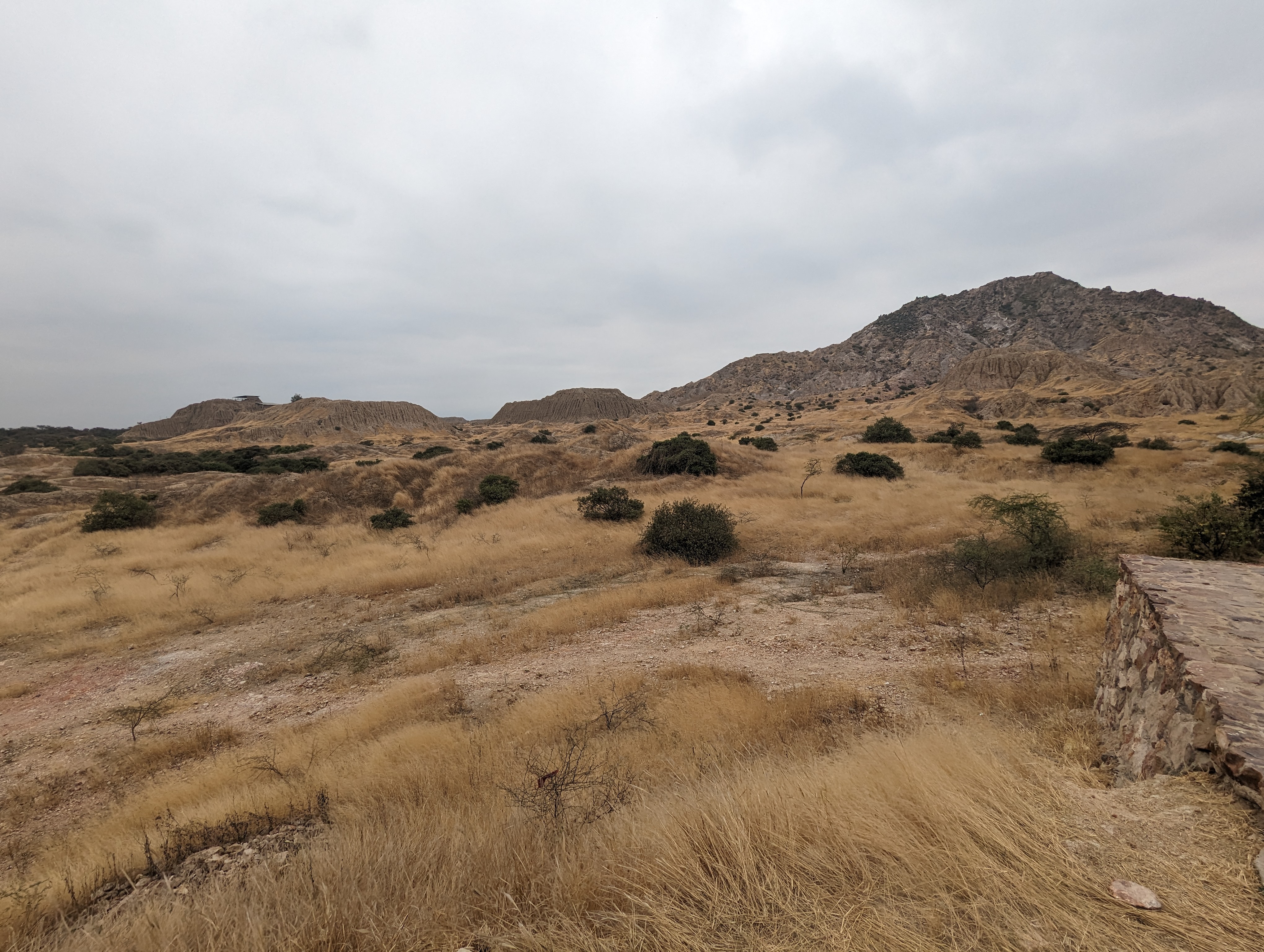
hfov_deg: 94.4
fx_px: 585
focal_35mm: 16
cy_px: 476
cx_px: 632
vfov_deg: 78.2
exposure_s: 1/2037
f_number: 2.2
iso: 59
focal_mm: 2.35
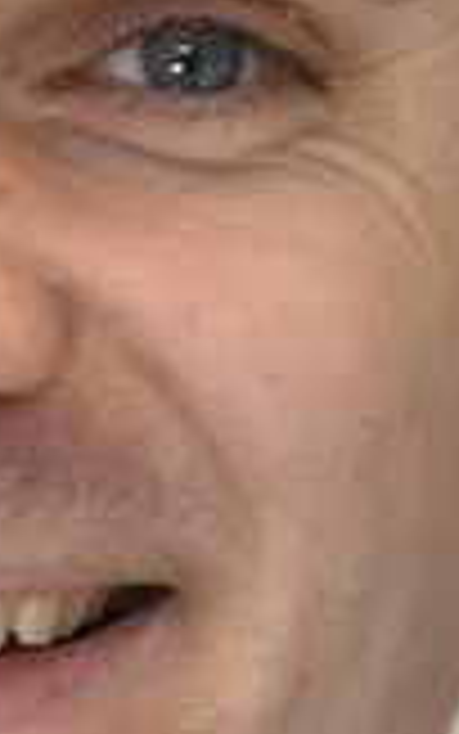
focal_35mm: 480
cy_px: 288
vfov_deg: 4.4
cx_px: 216
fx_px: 9599
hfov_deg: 2.7
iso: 500
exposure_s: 1/20
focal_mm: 50
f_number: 9
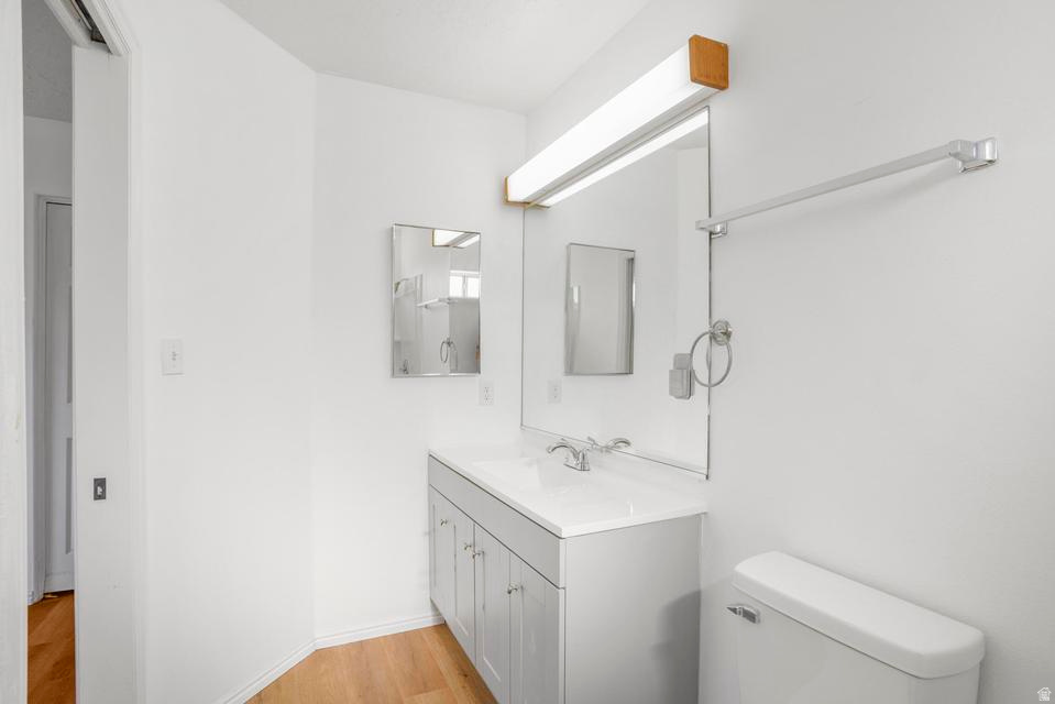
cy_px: 352
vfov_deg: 70.5
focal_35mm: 17
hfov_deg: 93.3
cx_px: 528
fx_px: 498
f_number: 9
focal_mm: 17
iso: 200
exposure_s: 1/10
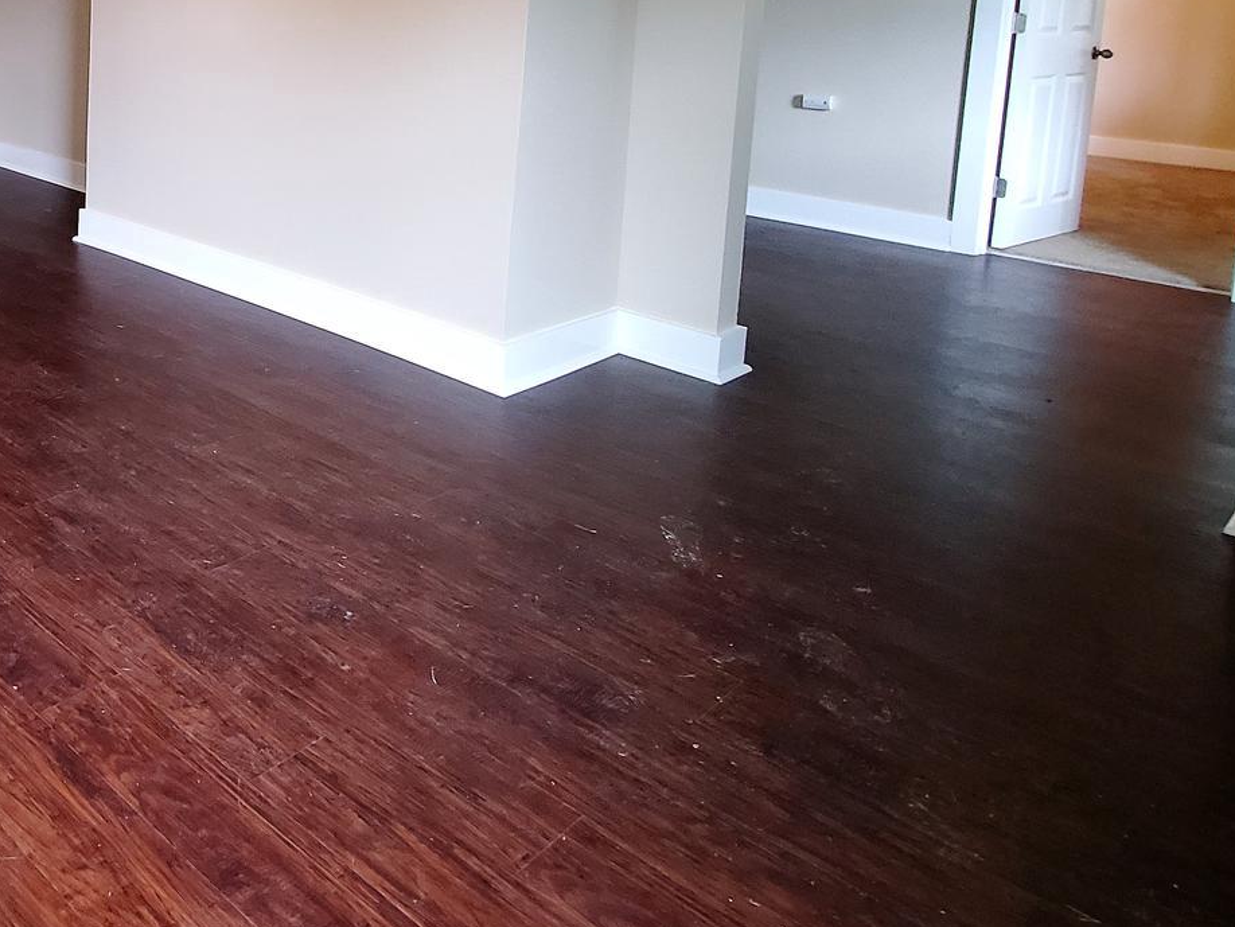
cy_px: 73
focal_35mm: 29
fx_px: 1035
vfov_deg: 43.6
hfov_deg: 51.9
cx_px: 58
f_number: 2.2
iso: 500
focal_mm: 1.8
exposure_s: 1/40
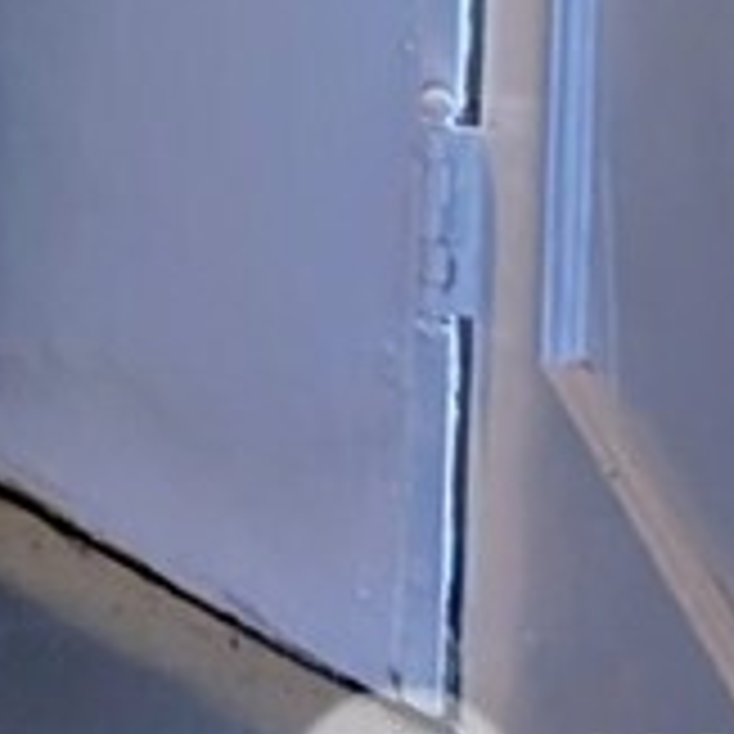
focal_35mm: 208
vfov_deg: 7.2
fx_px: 4990
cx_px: -2143
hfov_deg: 6.7
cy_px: -1713
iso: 42
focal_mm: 6.9
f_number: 1.68
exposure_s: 1/30
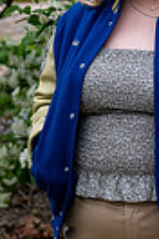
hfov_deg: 4.6
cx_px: 177
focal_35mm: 299
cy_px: 47
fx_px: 1981
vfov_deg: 6.9
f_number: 2.8
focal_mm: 58.7
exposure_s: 1/500
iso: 250
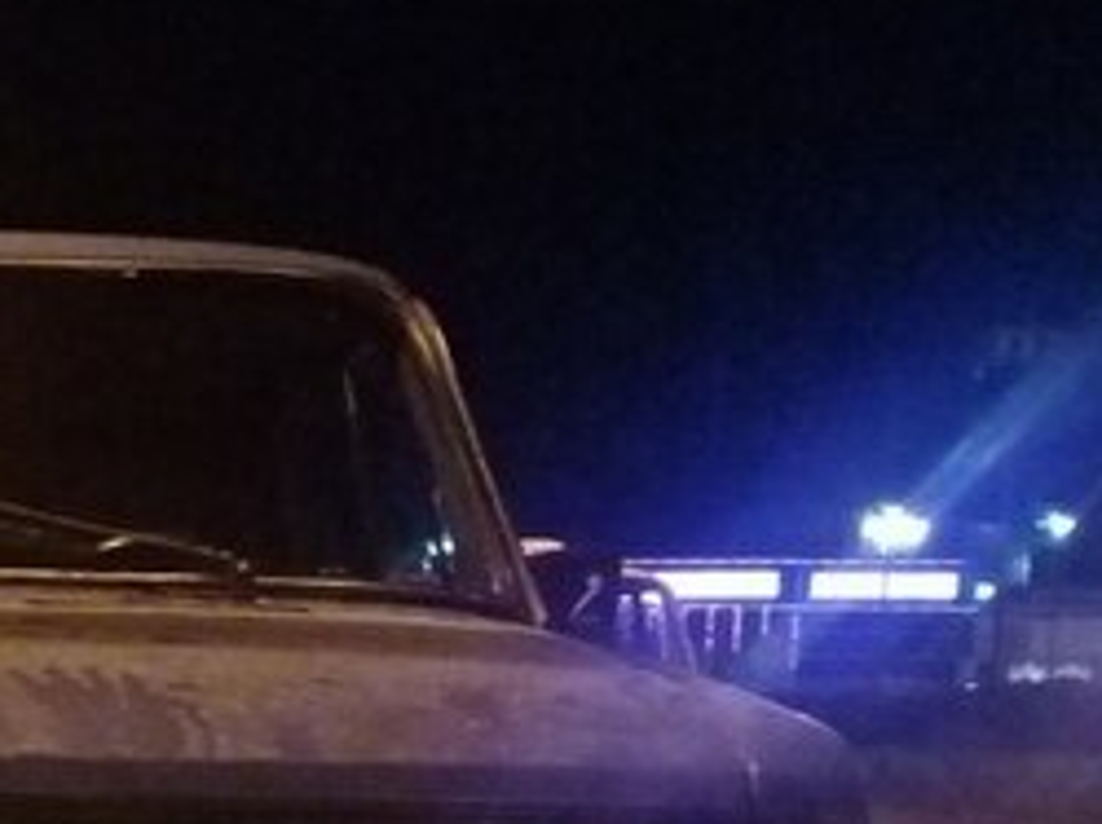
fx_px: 2608
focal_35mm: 82
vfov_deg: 17.2
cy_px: 989
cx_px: -71
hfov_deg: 22.7
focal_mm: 3.3
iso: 1250
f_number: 2.2
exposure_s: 1/17
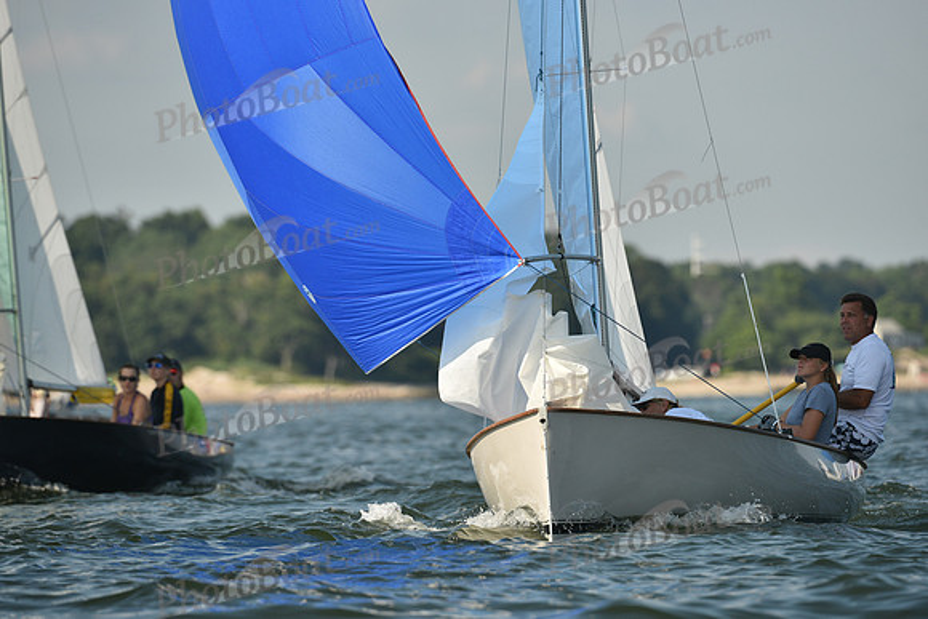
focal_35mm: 400
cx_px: 464
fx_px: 10313
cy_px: 310
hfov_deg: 5.2
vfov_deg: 3.4
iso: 250
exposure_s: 1/1250
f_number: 6.3
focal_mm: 400
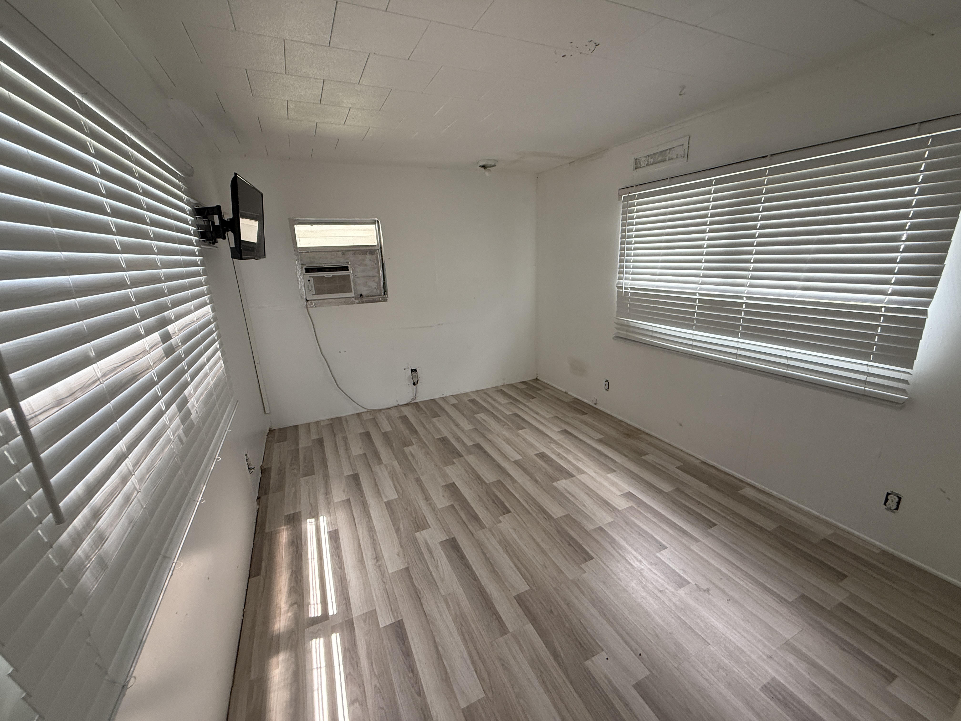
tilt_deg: -13.7
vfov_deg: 85.7
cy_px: 360
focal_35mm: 14
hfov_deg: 102.1
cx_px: 480
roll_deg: +2.4
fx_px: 389
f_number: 2.2
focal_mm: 2.22
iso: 200
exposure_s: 1/99
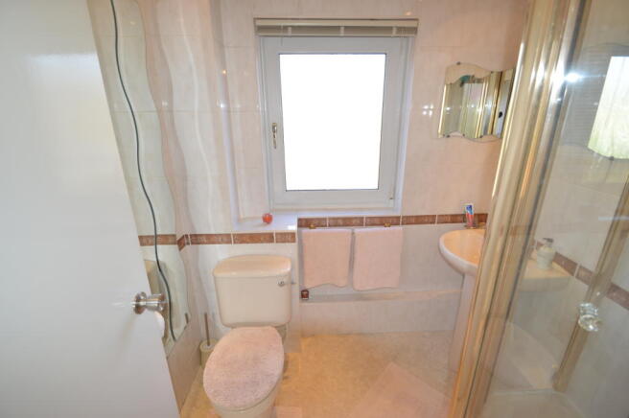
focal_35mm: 15
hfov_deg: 100.4
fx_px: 262
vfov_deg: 77.2
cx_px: 314
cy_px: 209
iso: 400
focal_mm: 10
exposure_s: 1/100
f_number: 4
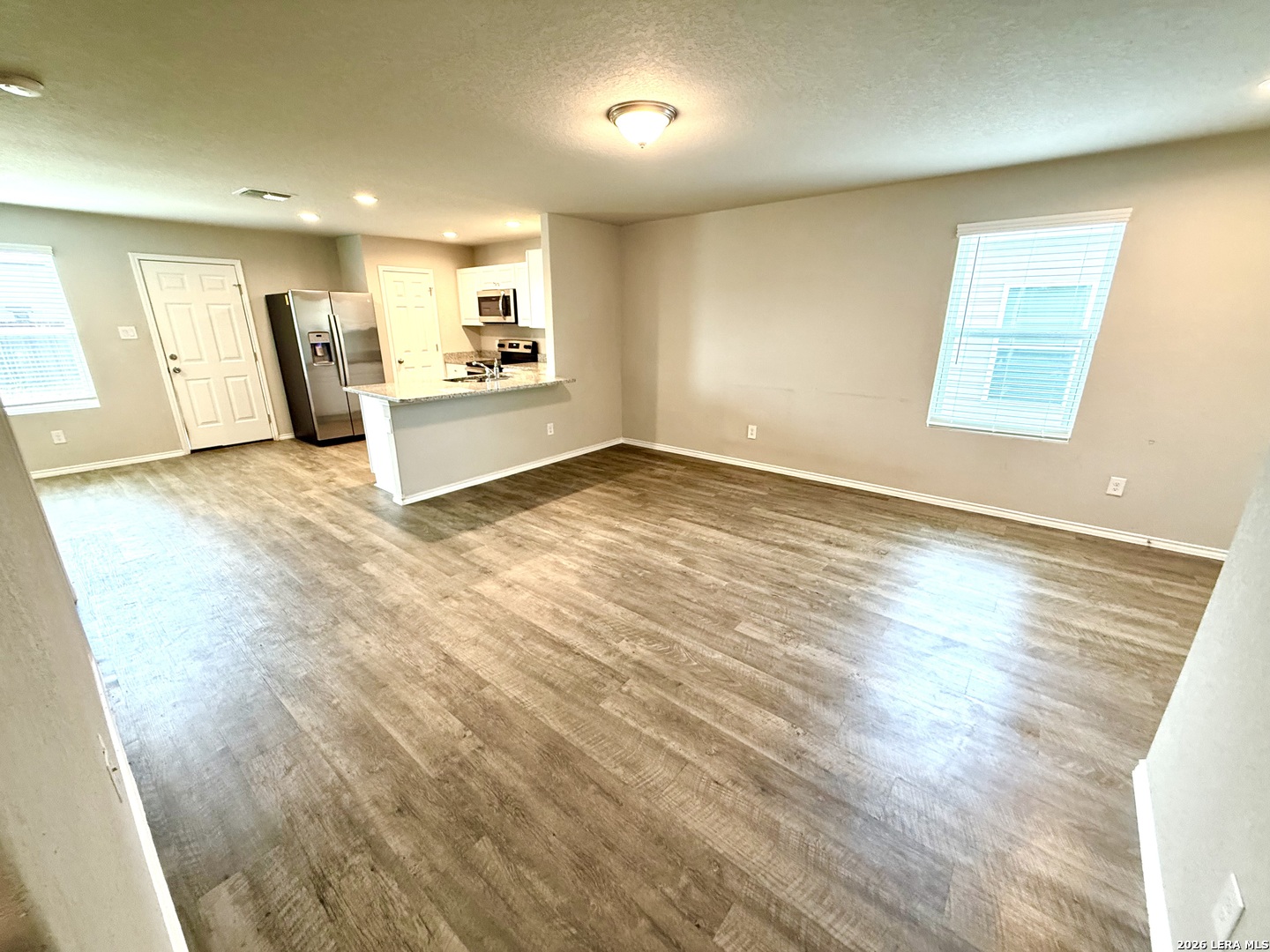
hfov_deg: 102.1
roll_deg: -0.4
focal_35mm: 14
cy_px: 476
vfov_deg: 85.7
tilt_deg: -17.4
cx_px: 635
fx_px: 514
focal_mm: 2.22
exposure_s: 1/60
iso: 250
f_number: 2.2
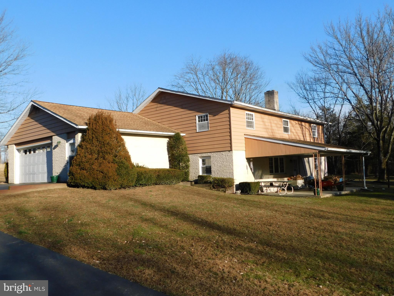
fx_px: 341
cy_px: 148
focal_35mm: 30
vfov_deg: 46.8
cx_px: 197
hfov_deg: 60.0
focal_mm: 5.3
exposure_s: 1/1000
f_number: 3.2
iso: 125
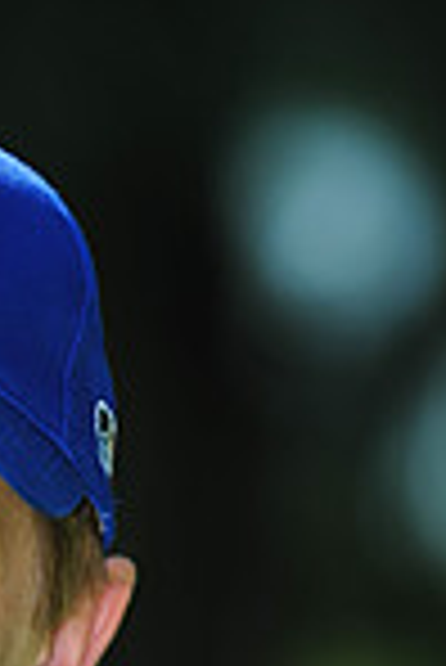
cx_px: -252
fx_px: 14497
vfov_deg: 2.6
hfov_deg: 1.8
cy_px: 927
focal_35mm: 782
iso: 200
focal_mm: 200
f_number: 4.5
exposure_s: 1/800
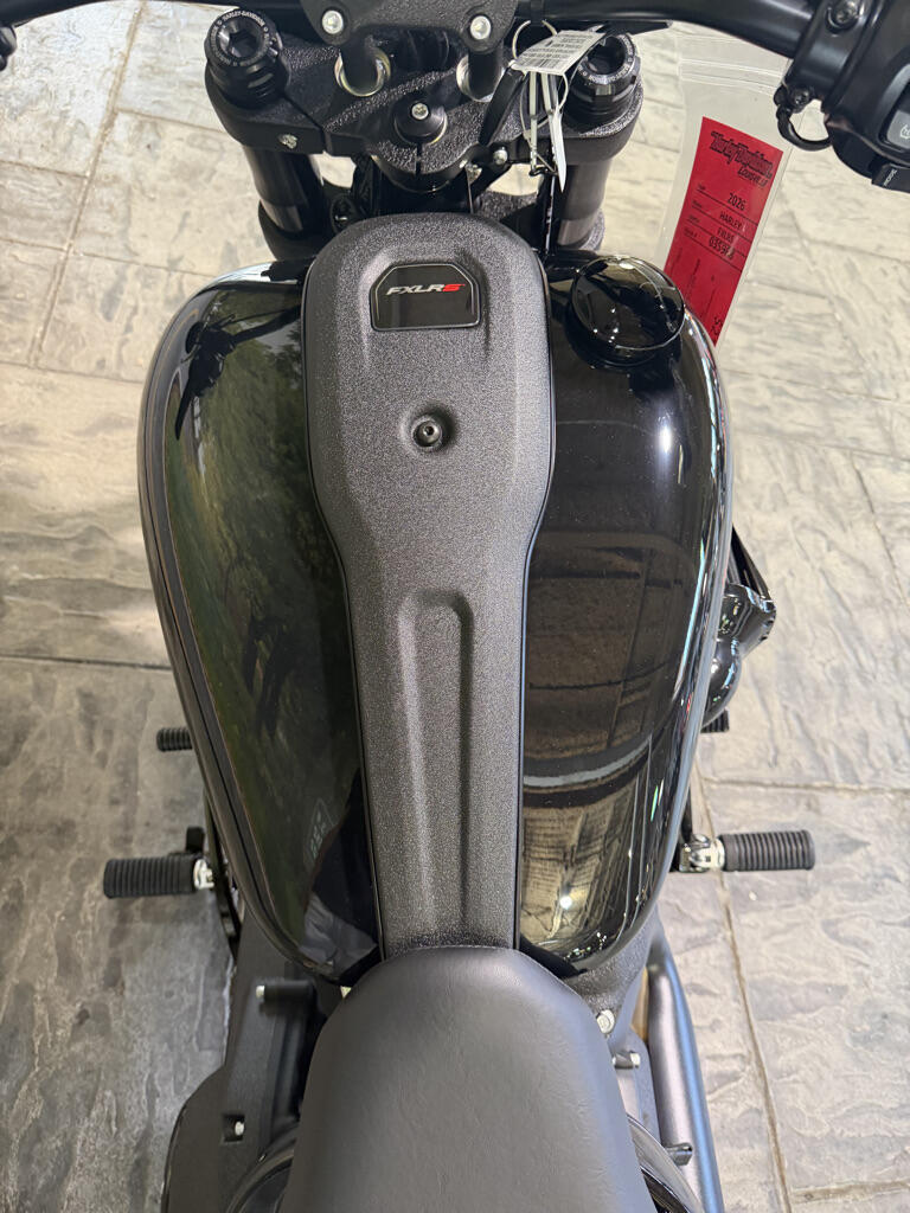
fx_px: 841
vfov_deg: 71.6
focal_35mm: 24
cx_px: 455
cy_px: 606
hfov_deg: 56.8
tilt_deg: -53.9
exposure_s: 1/60
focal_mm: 6.76
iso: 320
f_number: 1.78
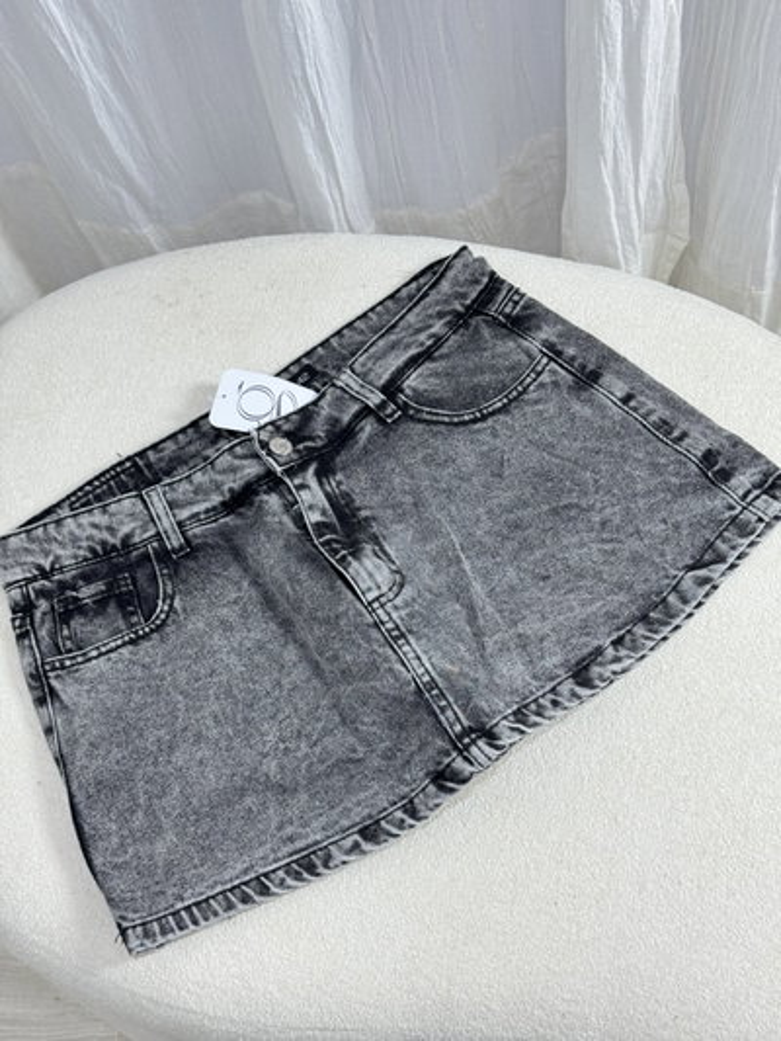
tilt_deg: -65.2
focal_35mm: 48
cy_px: 520
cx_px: 390
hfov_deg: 30.3
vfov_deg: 39.6
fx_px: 1443
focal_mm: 6.76
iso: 64
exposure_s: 1/50
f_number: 1.78
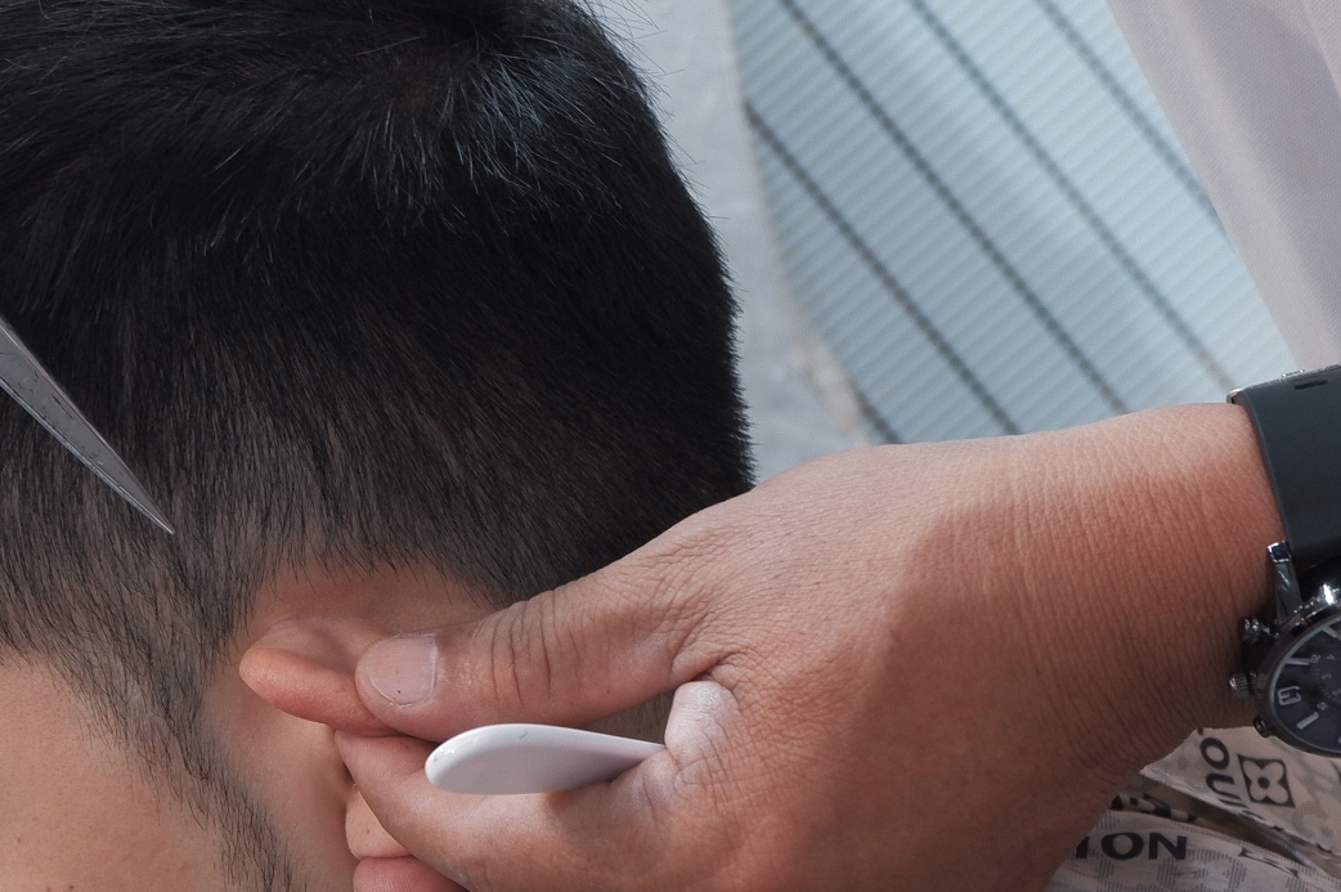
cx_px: 288
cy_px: 629
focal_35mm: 101
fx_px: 3759
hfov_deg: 20.0
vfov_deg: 13.5
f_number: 4.4
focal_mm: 23.5
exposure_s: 1/34
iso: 500
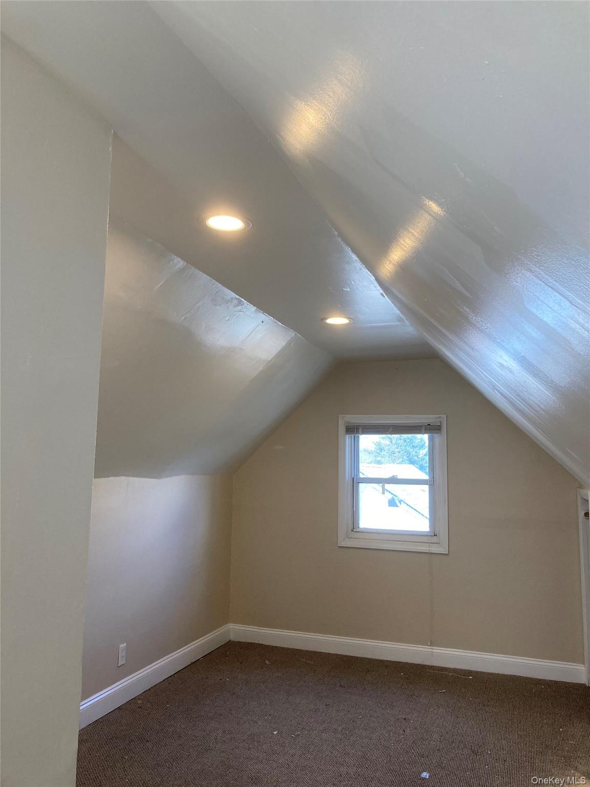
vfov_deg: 63.4
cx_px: 295
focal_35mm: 28
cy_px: 394
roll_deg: -0.8
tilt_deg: +9.9
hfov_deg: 49.7
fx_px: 636
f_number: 1.8
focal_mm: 3.99
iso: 80
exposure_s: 1/120
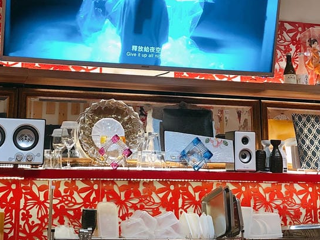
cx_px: 131
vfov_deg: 23.5
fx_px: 573
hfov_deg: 31.1
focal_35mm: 62
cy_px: 82
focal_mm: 3.99
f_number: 1.8
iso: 50
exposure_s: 1/15
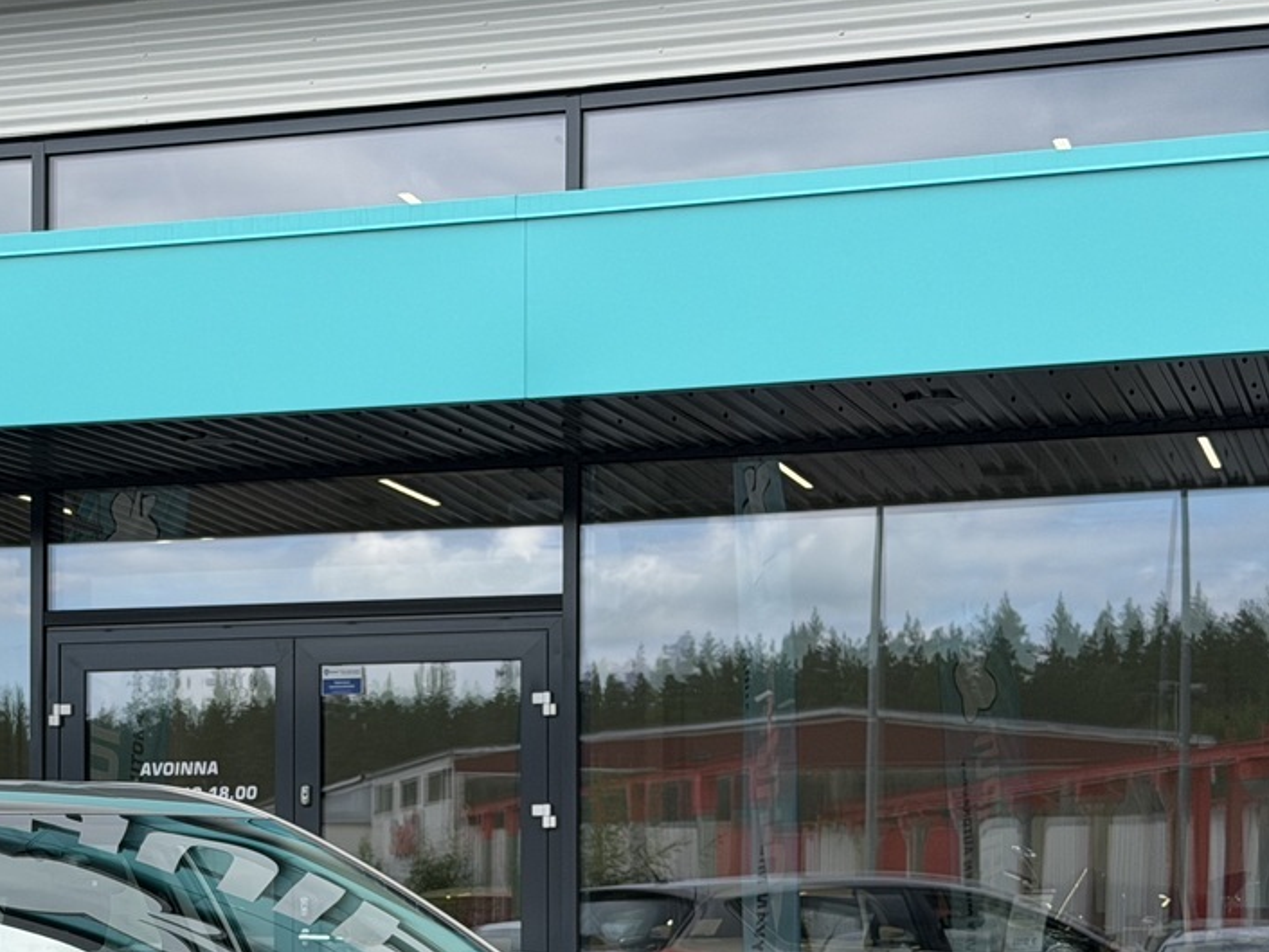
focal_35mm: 98
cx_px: 68
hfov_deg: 19.6
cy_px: 889
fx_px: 3593
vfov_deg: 14.9
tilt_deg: +0.4
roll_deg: -0.6
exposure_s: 1/1307
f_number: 1.78
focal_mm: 6.76
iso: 64
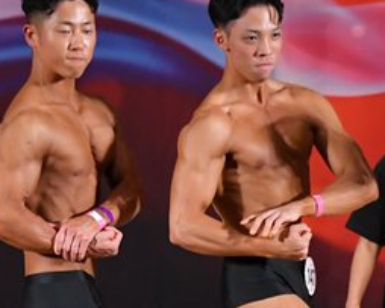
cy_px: 287
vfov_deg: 2.5
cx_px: 327
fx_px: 7073
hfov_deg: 3.1
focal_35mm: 621
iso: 3200
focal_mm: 145
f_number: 5.6
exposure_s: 1/400
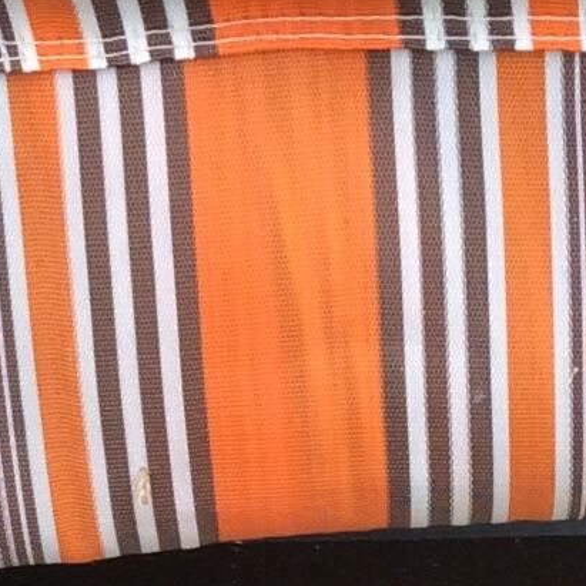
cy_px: 771
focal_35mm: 178
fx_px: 3409
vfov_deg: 9.6
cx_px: 334
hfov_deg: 9.8
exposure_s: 1/225
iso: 32
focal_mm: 3.3
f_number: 2.4
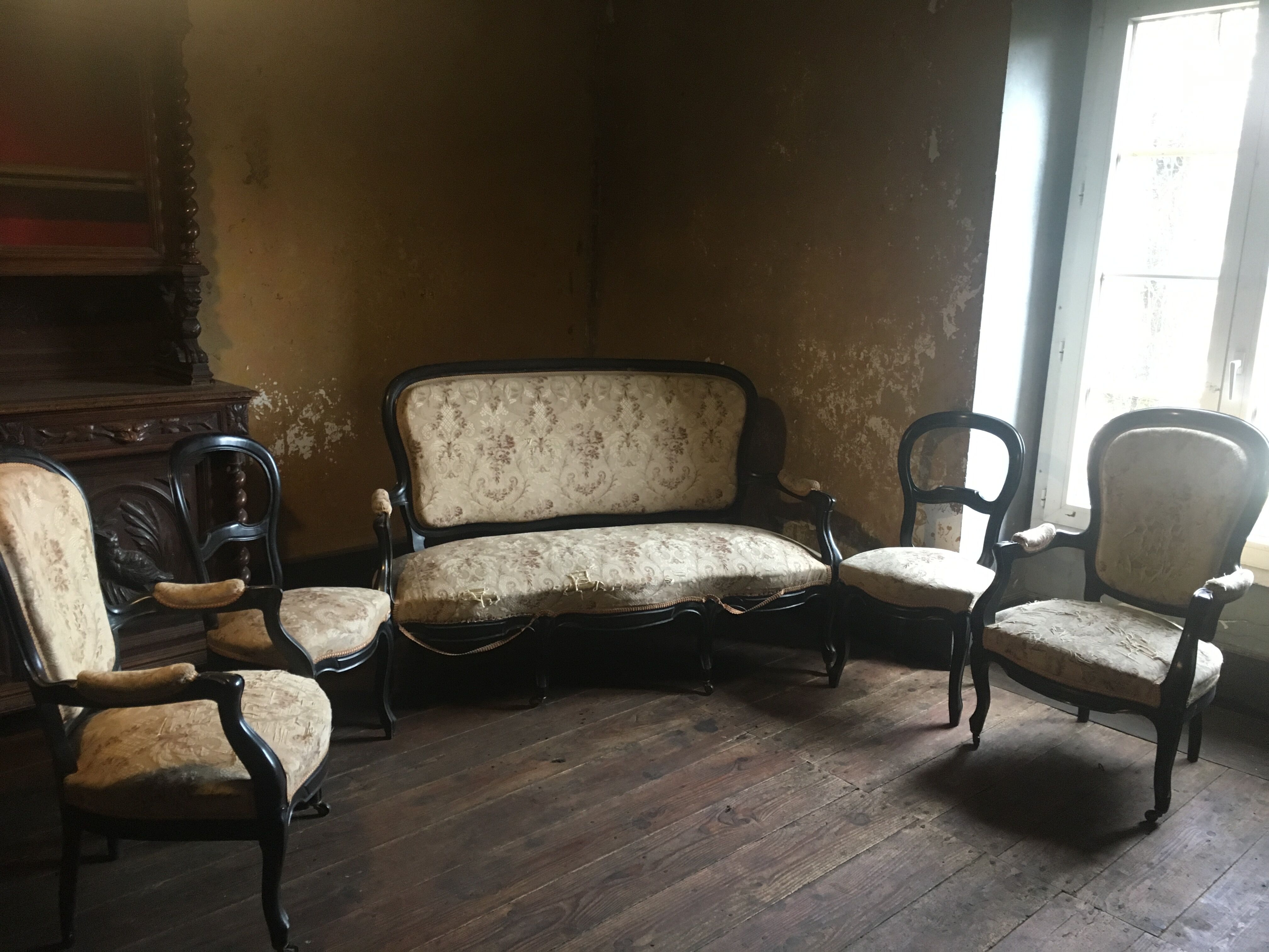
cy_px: 476
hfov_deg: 61.7
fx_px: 1063
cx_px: 634
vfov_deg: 48.2
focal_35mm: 29
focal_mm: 4.15
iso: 200
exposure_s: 1/33
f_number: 2.2
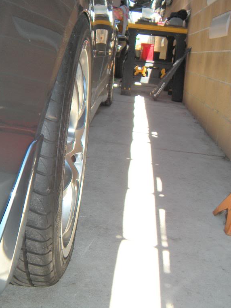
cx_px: 89
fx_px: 418
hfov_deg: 30.8
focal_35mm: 47
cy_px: 154
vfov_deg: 40.4
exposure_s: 1/82.7
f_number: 3.8
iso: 64
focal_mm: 5.9
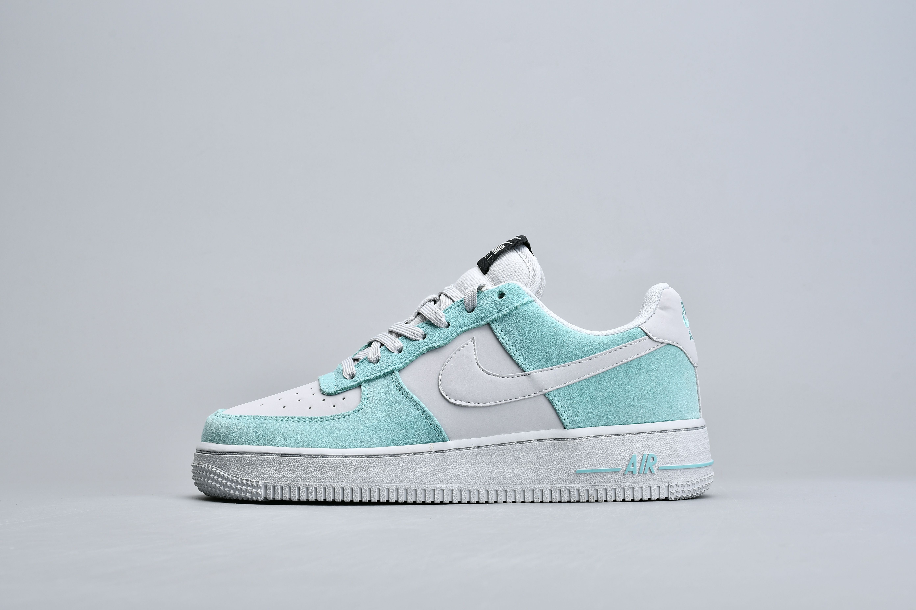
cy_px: 305
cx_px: 458
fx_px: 1908
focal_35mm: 75
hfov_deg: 27.0
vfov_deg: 18.2
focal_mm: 50
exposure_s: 1/125
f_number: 14
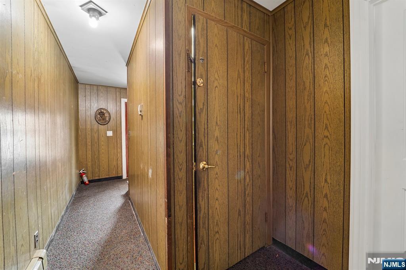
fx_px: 158
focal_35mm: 14
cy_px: 135
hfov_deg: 104.3
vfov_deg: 81.2
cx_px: 203
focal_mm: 14
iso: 400
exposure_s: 1.6
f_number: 8
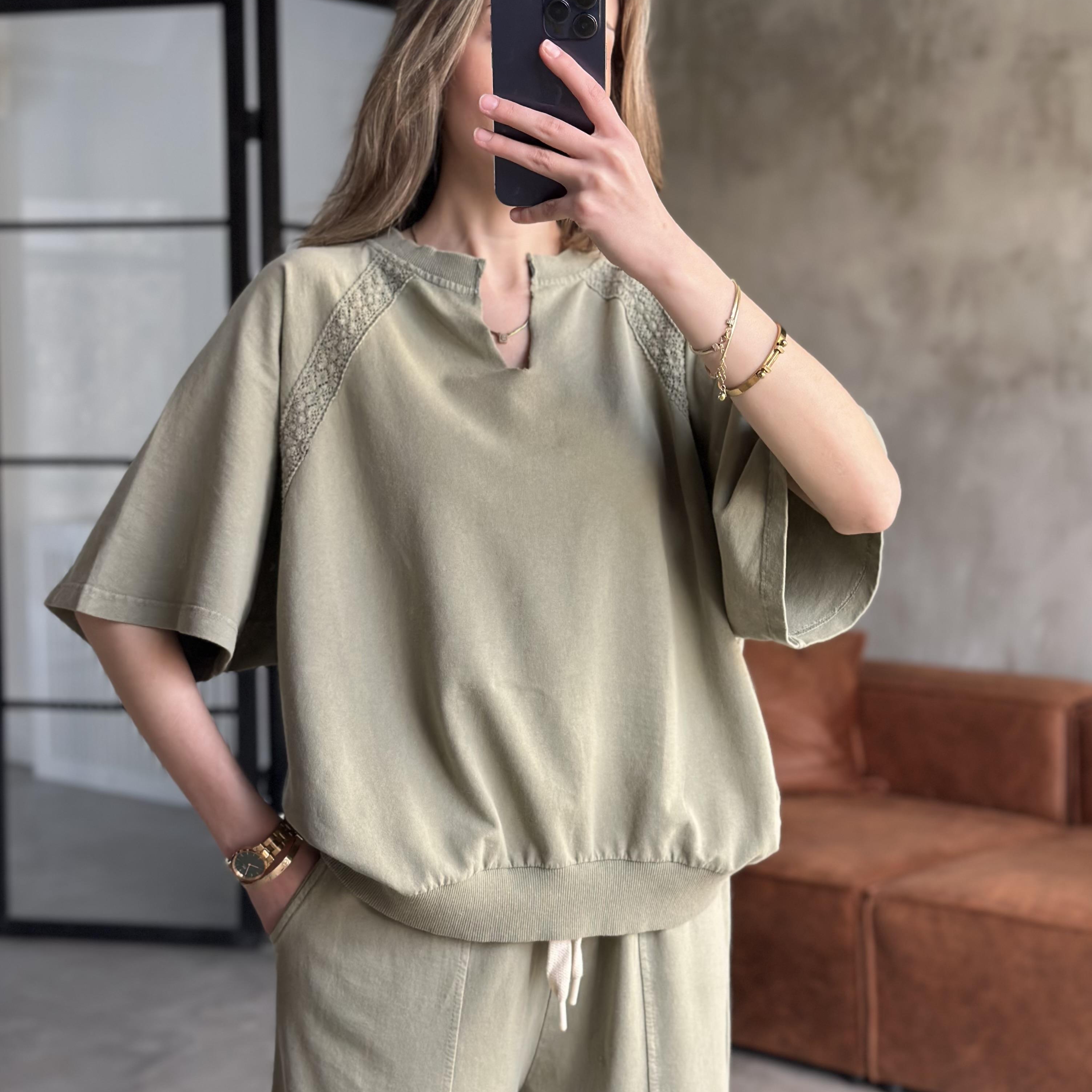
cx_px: 544
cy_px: 491
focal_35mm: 57
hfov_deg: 30.0
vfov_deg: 30.0
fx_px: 2034
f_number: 1.78
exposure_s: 1/60
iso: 160
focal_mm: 6.86
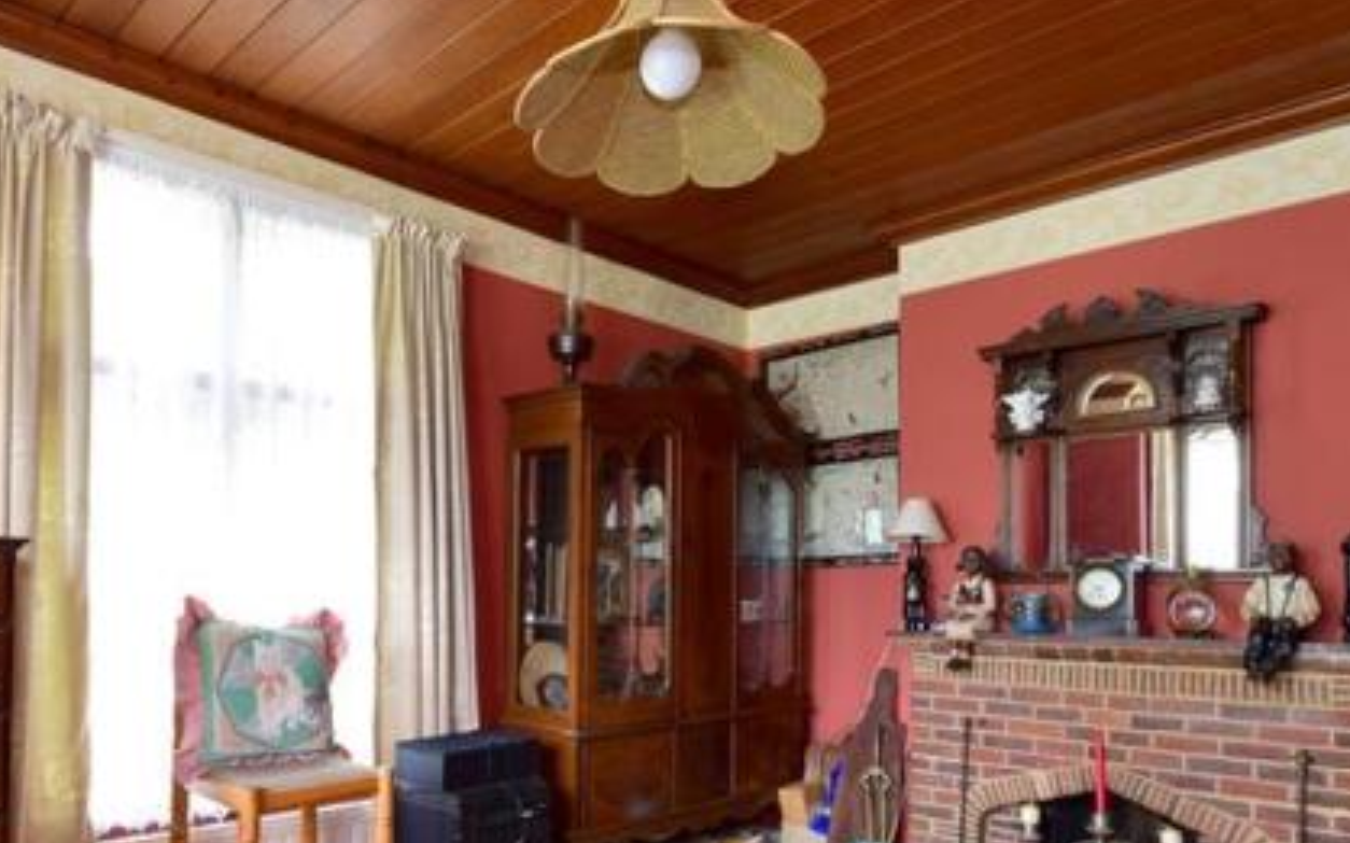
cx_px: 572
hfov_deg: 74.3
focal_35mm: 24
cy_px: 577
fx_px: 883
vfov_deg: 49.9
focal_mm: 10
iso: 200
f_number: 11
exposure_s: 1/1.6
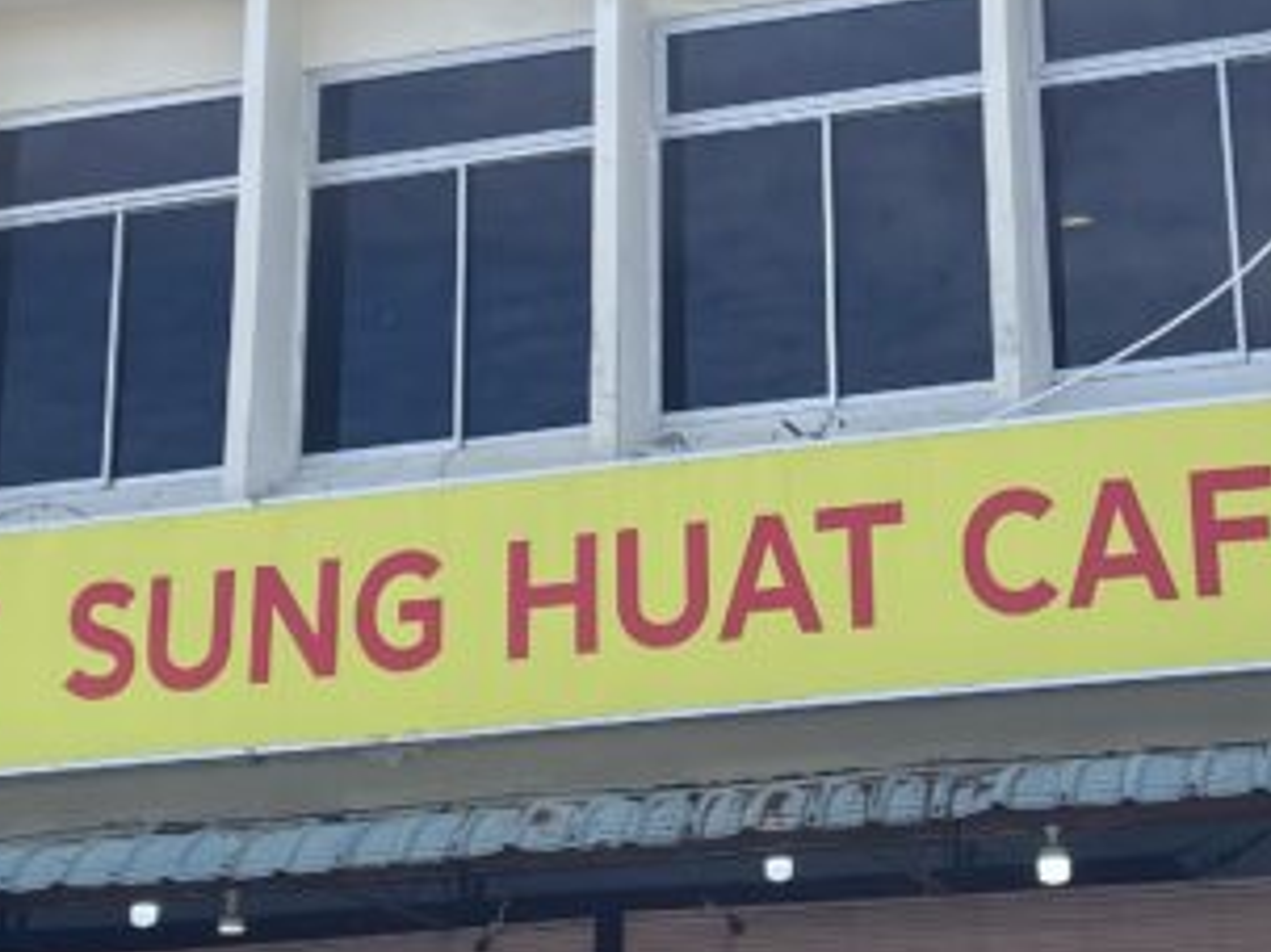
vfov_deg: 21.9
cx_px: 805
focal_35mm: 66
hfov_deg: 29.3
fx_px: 2422
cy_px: 147
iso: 32
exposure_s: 1/2012
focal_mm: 5.1
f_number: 1.6
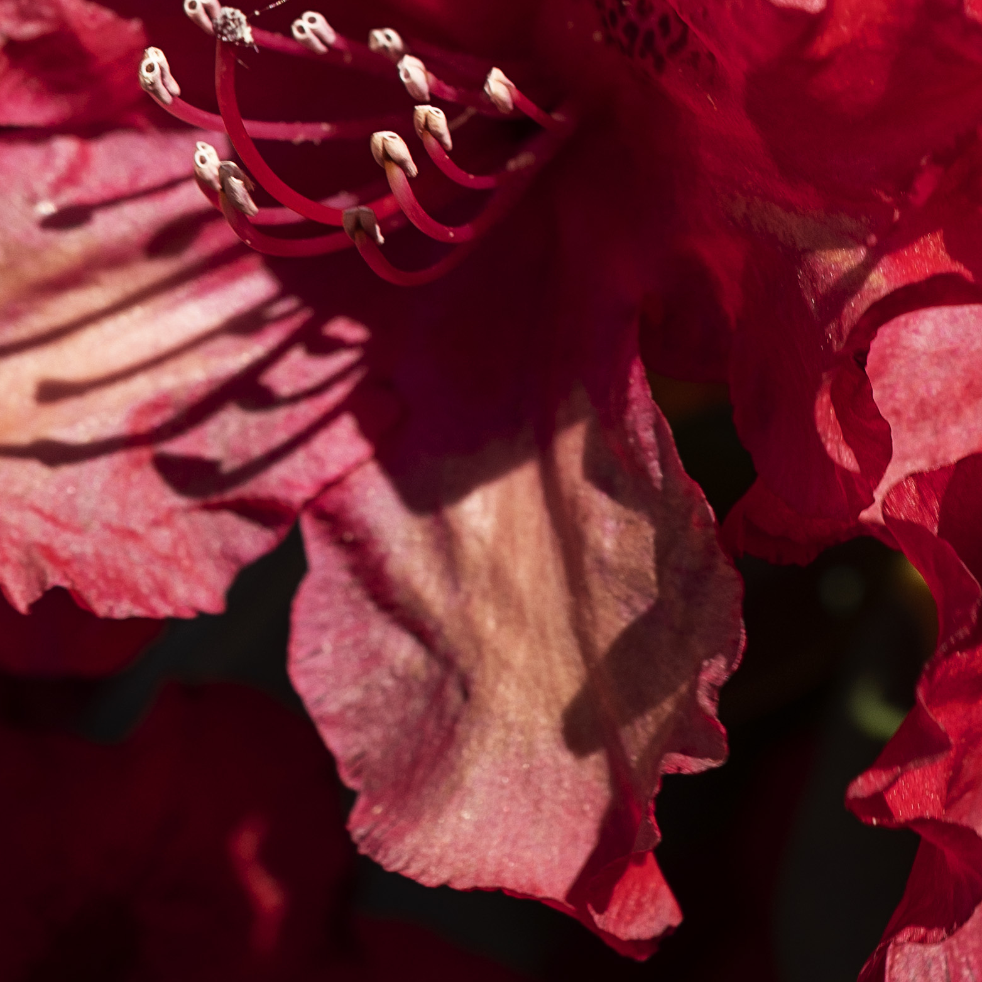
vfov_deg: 5.1
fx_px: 11009
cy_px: -347
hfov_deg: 5.1
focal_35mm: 343
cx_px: 885
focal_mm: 90
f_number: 5
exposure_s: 1/500
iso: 50
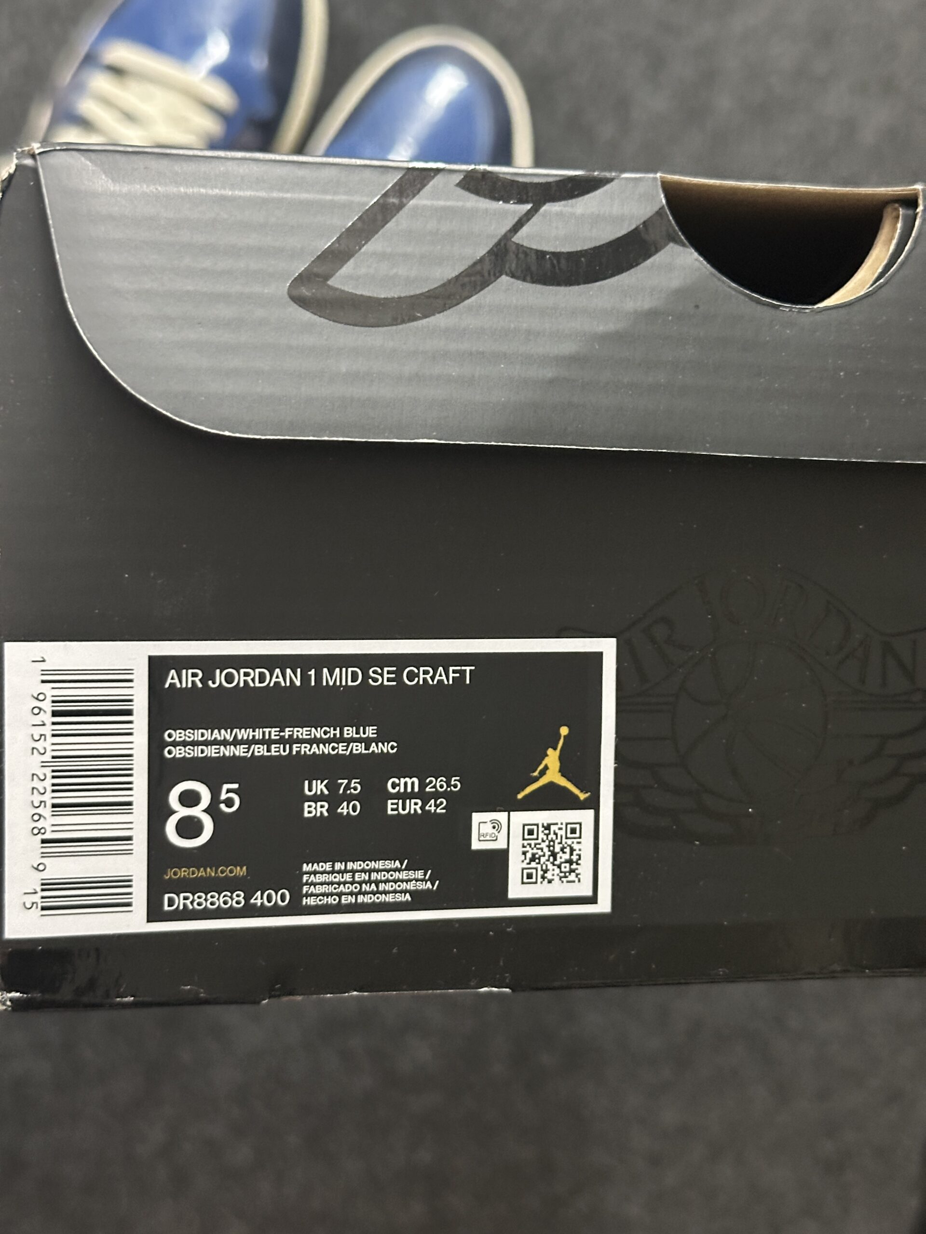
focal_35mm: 48
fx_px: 1712
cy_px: 617
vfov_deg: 39.7
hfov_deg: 30.3
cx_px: 463
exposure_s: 1/27
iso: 500
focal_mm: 6.86
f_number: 1.78
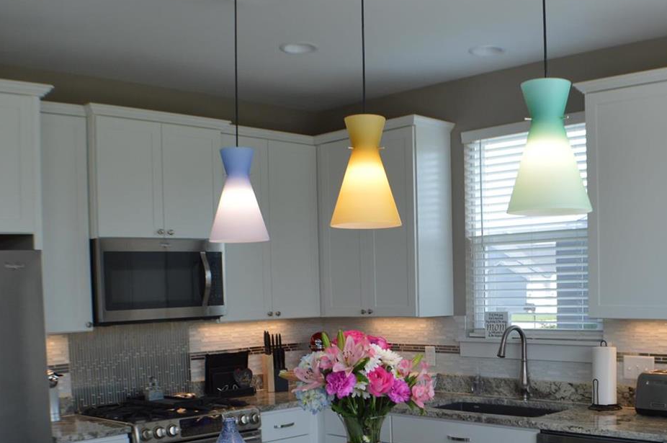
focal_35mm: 57
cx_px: 412
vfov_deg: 23.3
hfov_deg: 34.9
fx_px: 1055
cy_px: 372
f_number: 5.6
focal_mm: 22
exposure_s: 1/125
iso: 280
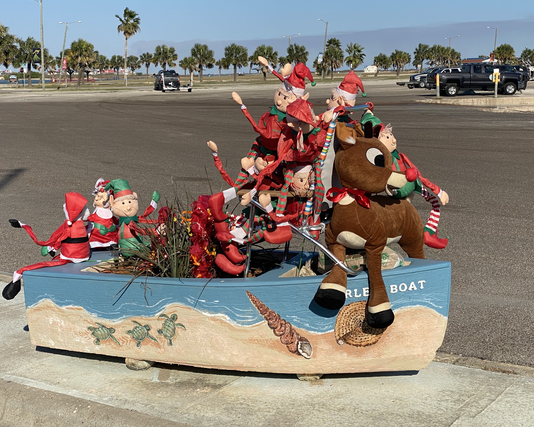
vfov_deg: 25.0
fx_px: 964
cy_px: 233
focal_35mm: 61
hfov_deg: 30.9
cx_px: 243
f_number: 2
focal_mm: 6
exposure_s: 1/2398
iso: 20
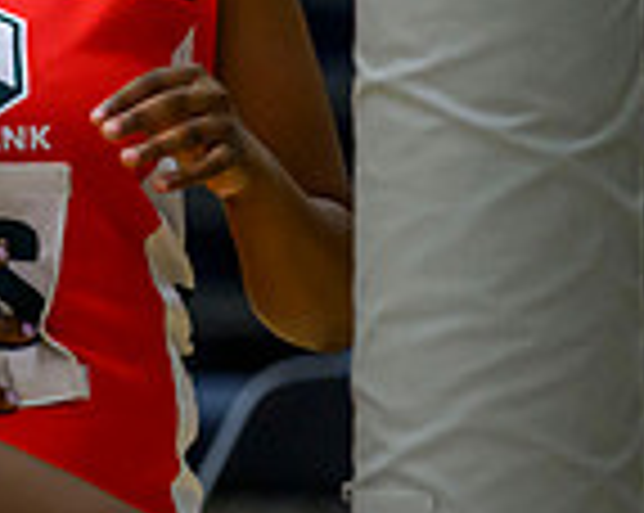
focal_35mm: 889
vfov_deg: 1.7
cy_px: -345
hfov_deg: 2.2
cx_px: -976
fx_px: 16921
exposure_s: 1/1000
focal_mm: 180
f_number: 3.2
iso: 4000
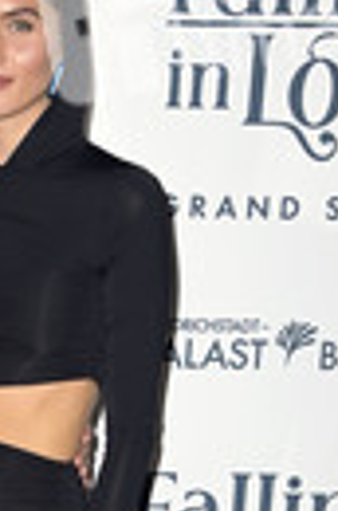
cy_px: 601
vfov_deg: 13.5
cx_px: -118
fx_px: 2095
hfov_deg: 9.1
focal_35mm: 148
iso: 640
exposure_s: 1/250
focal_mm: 48
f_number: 5.6
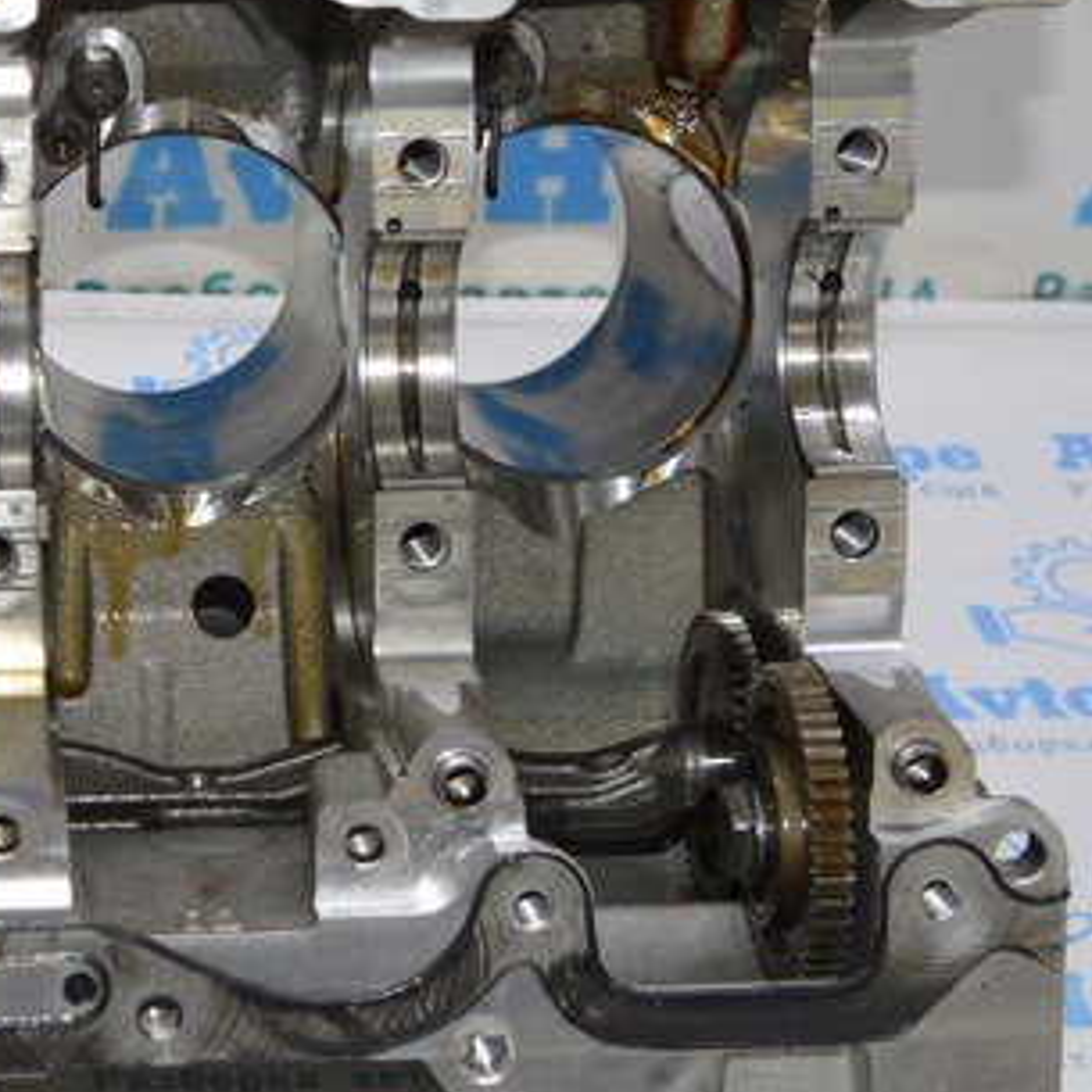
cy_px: 449
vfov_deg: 18.5
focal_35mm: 94
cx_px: -50
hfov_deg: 17.9
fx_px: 3355
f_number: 4
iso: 400
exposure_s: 1/100
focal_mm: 22
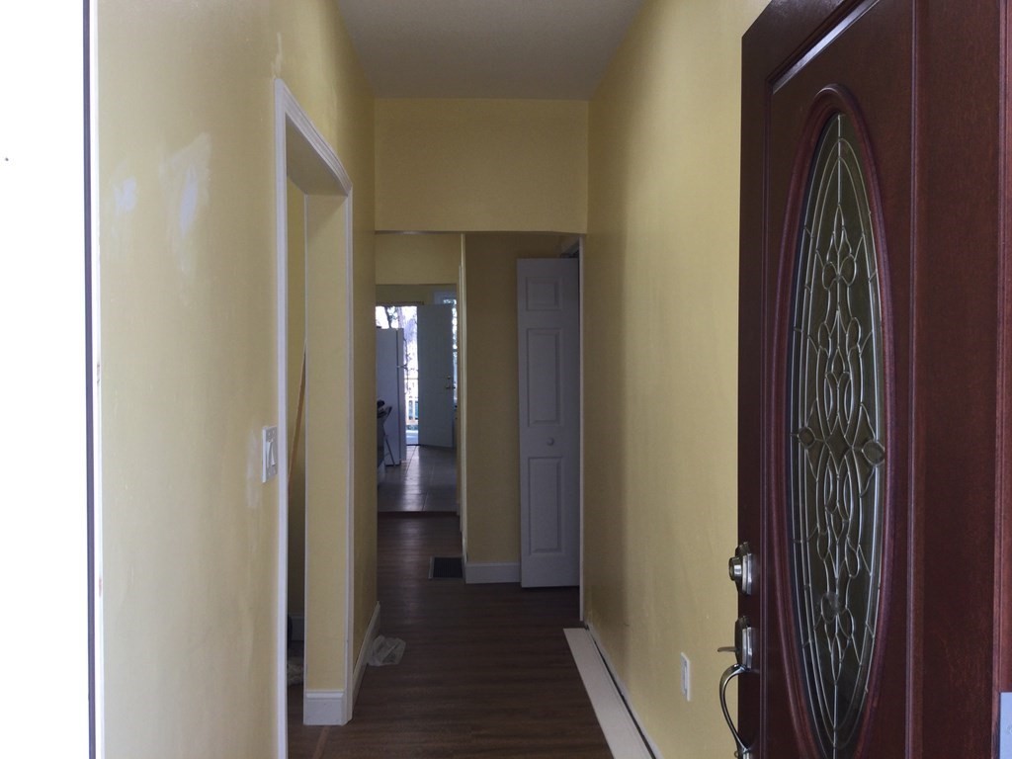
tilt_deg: -3.7
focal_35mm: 31
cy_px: 380
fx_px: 906
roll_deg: -0.7
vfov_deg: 45.4
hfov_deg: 58.4
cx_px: 506
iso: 32
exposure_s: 1/60
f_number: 2.4
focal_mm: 3.3
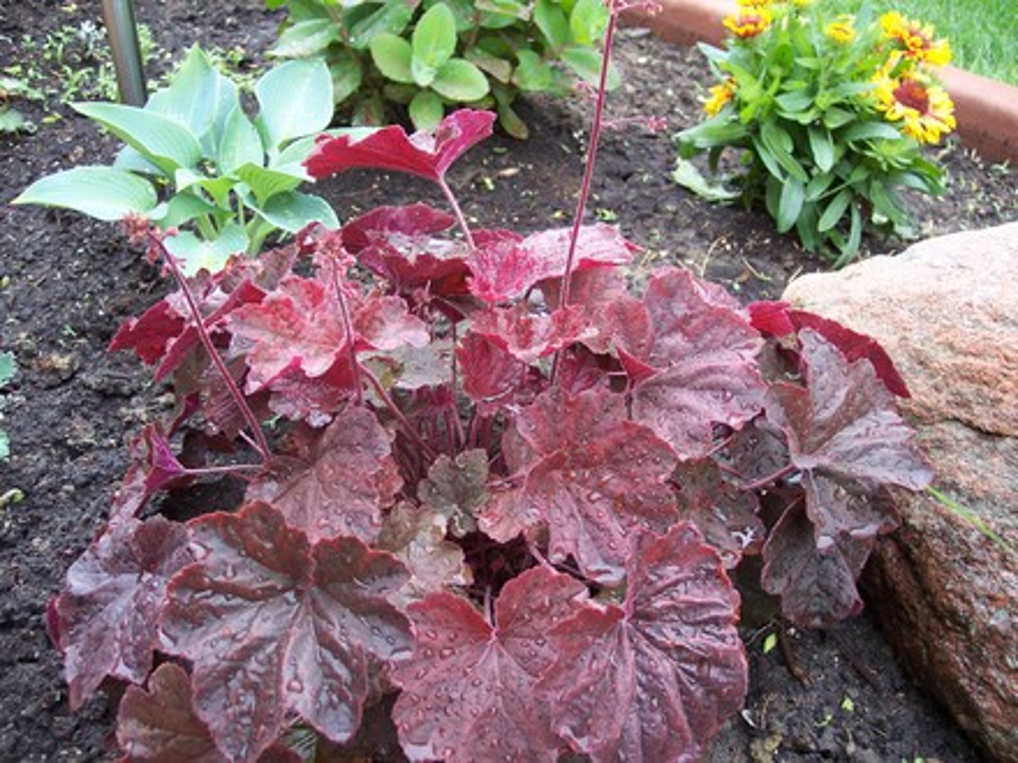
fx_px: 1118
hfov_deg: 49.0
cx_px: 509
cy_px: 382
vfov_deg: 37.7
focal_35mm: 38
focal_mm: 8
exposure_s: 1/180
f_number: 2.8
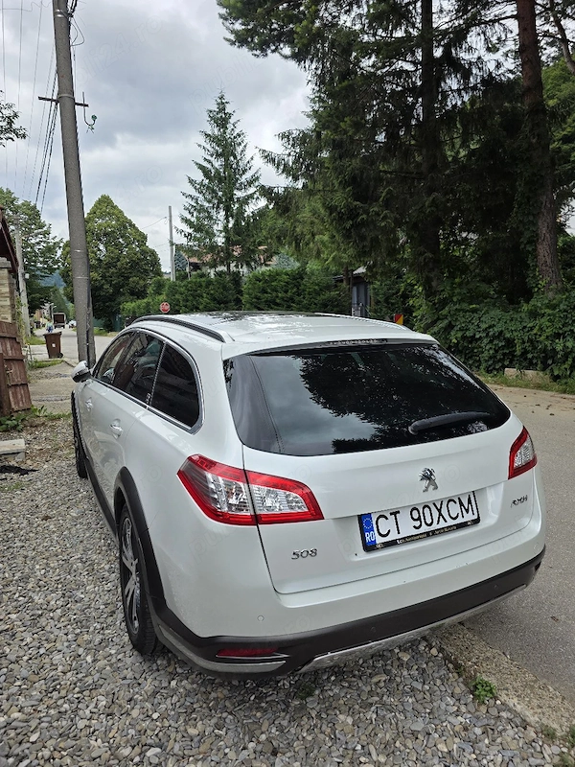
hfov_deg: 58.9
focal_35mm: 23
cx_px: 288
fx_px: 509
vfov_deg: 73.9
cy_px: 384
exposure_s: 1/2000
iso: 80
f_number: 1.7
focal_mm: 6.3
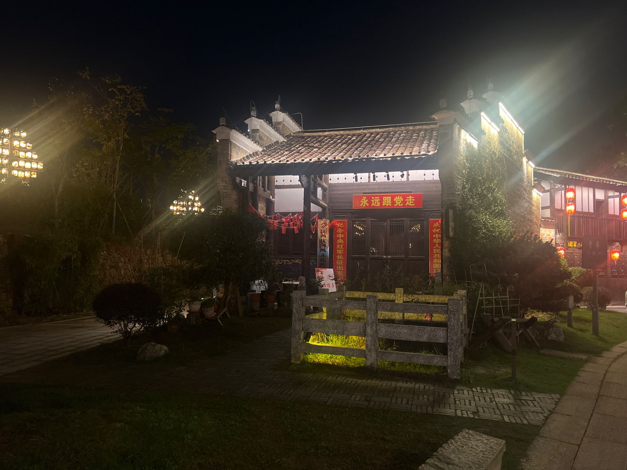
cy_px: 235
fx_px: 471
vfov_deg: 53.1
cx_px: 314
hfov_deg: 67.3
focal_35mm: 26
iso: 500
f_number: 1.5
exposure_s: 1/25
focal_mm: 5.7
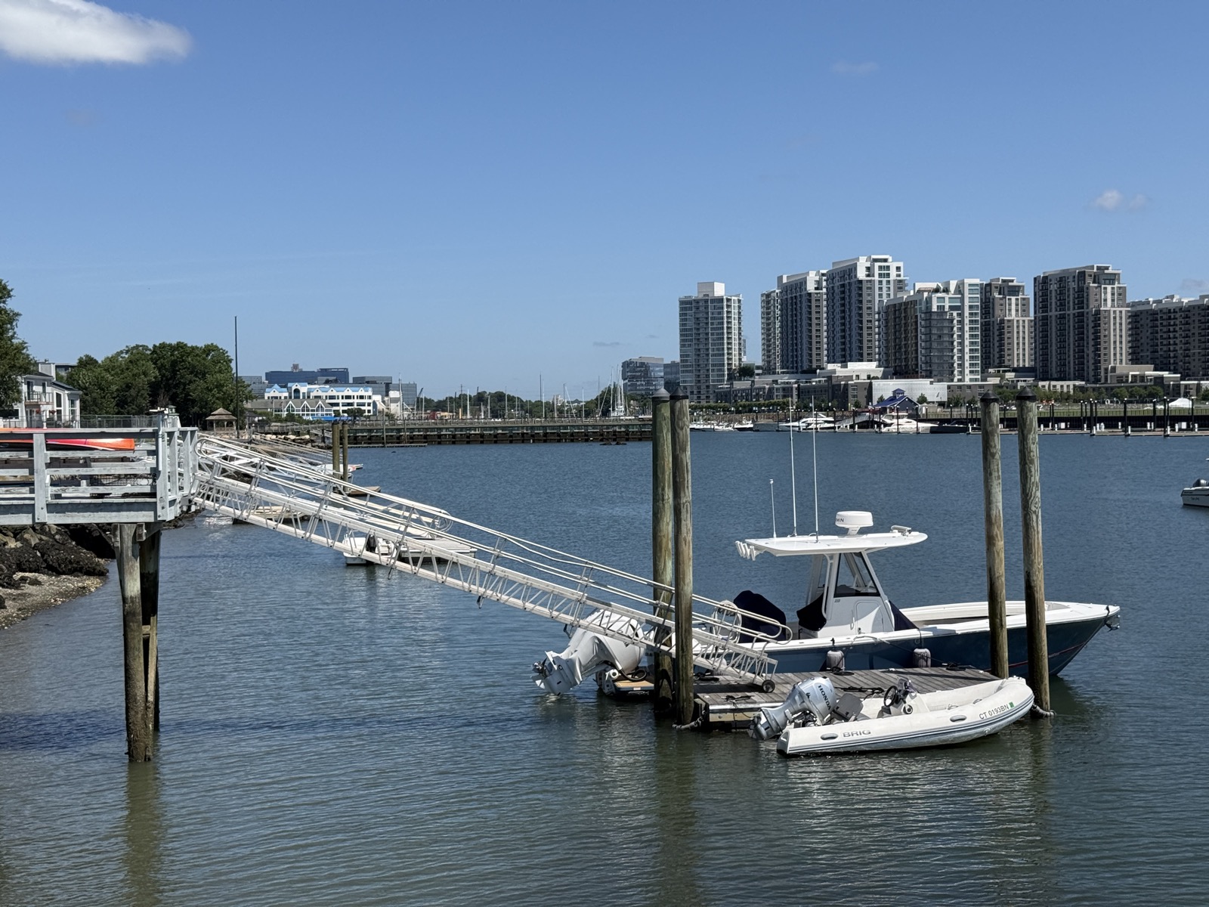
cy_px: 454
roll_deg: +1.4
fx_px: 1676
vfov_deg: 30.3
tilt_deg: -1.1
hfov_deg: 39.7
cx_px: 604
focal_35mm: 48
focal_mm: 6.76
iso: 64
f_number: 1.78
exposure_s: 1/6536
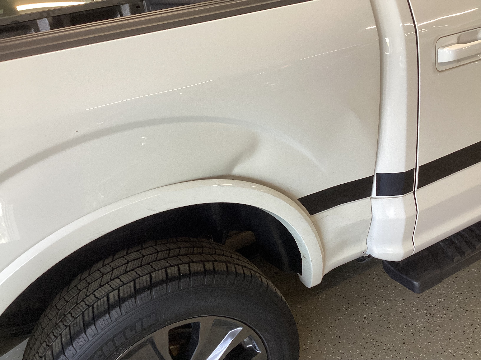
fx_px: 431
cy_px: 180
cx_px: 240
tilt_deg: -28.3
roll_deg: +8.4
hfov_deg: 58.4
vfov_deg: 45.4
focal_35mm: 31
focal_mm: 3.3
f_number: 2.4
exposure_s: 1/50
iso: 64
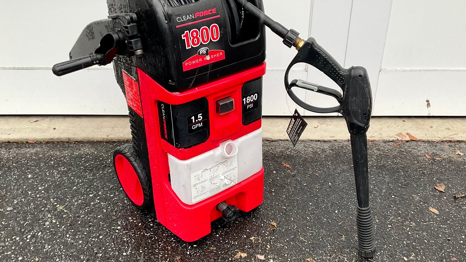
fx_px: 395
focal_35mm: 32
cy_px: 121
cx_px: 236
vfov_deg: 36.7
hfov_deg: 61.0
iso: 50
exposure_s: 1/120
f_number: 1.8
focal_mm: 3
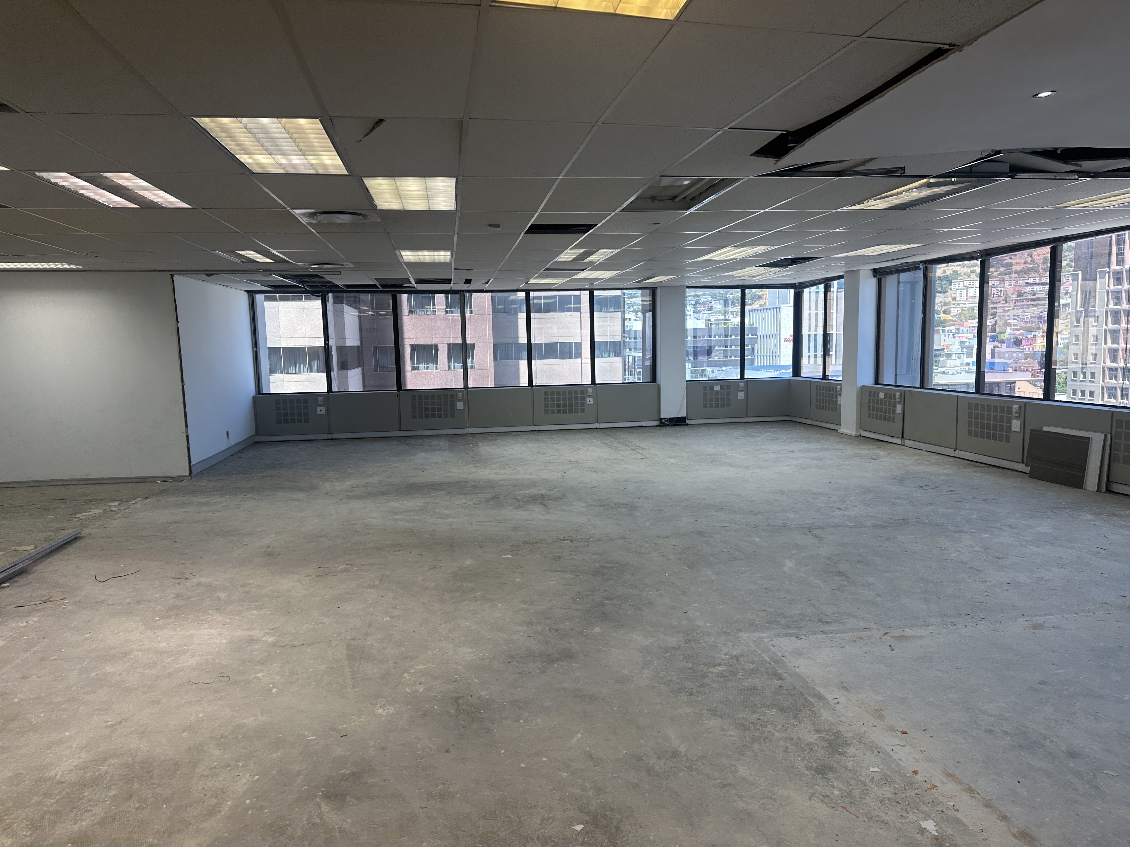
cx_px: 565
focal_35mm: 24
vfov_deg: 56.8
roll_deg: +0.9
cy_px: 424
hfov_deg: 71.6
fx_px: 783
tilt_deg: -6.8
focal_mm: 6.86
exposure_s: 1/127
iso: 64
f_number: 1.78
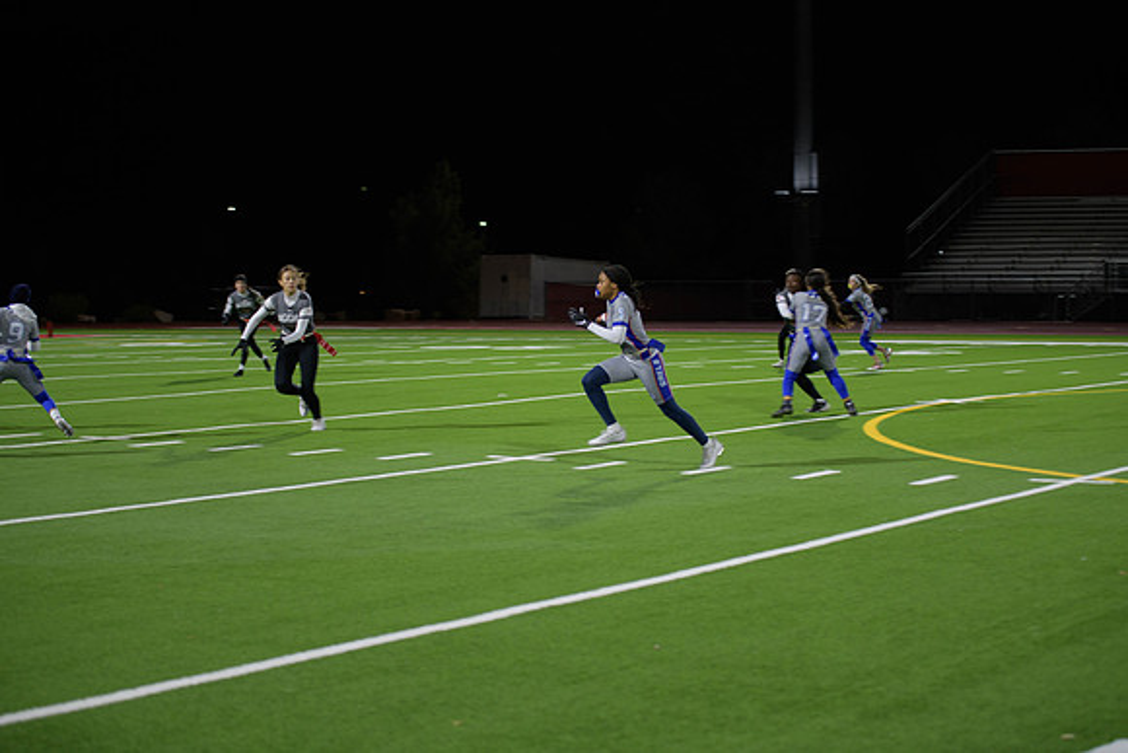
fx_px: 2194
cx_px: 564
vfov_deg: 19.5
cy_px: 376
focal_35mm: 70
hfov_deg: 28.8
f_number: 2.8
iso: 800
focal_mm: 70
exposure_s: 1/200
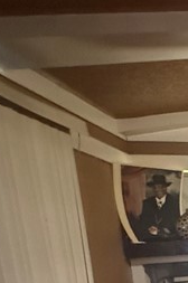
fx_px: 463
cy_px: 284
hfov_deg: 12.2
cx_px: 538
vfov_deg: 31.4
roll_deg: +4.2
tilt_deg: -4.7
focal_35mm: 59
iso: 1250
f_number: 2.2
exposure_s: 1/40
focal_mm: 2.22
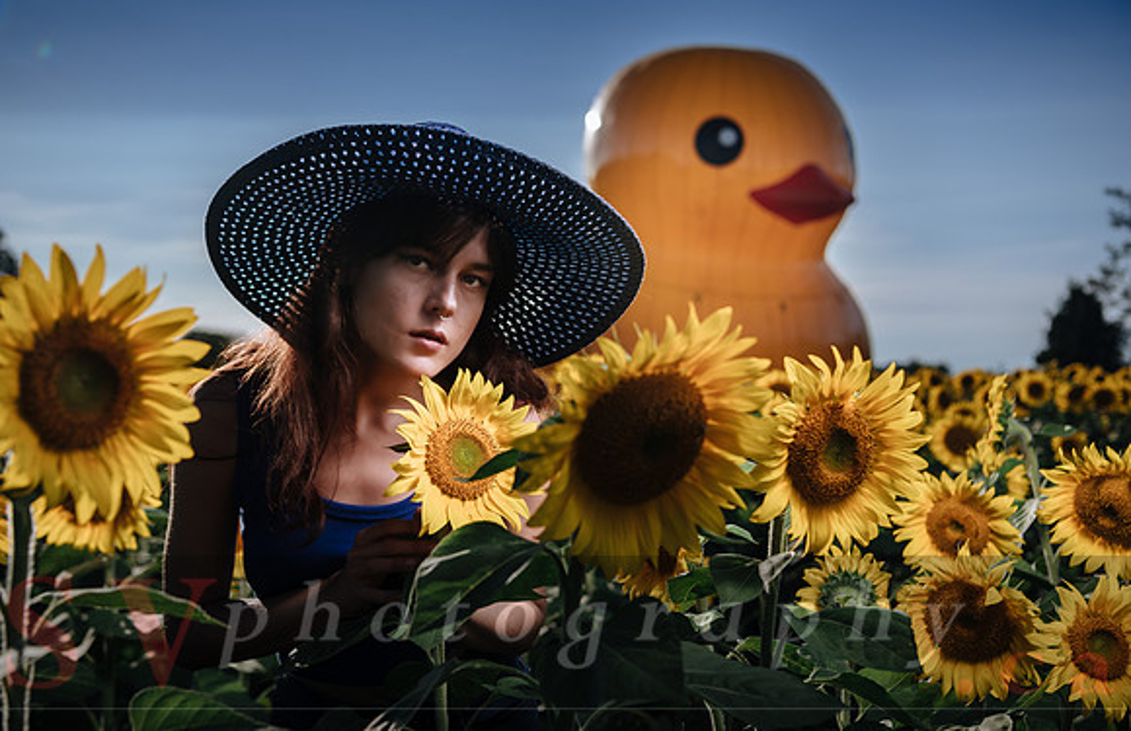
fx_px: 1633
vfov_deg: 25.2
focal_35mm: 52
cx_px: 566
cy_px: 366
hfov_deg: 38.2
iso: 64
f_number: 5
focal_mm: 52
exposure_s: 1/250
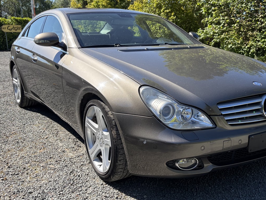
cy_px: 97
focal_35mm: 37
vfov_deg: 38.7
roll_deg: -2.1
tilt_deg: -7.6
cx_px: 175
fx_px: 284
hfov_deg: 49.4
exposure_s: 1/2208
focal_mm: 5.96
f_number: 1.6
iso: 64
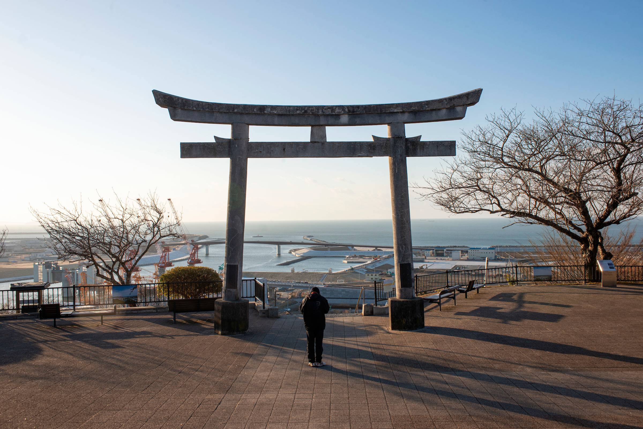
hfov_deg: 58.7
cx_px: 322
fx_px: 572
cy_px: 214
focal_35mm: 32
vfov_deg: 41.1
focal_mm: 32
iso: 200
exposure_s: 1/250
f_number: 10
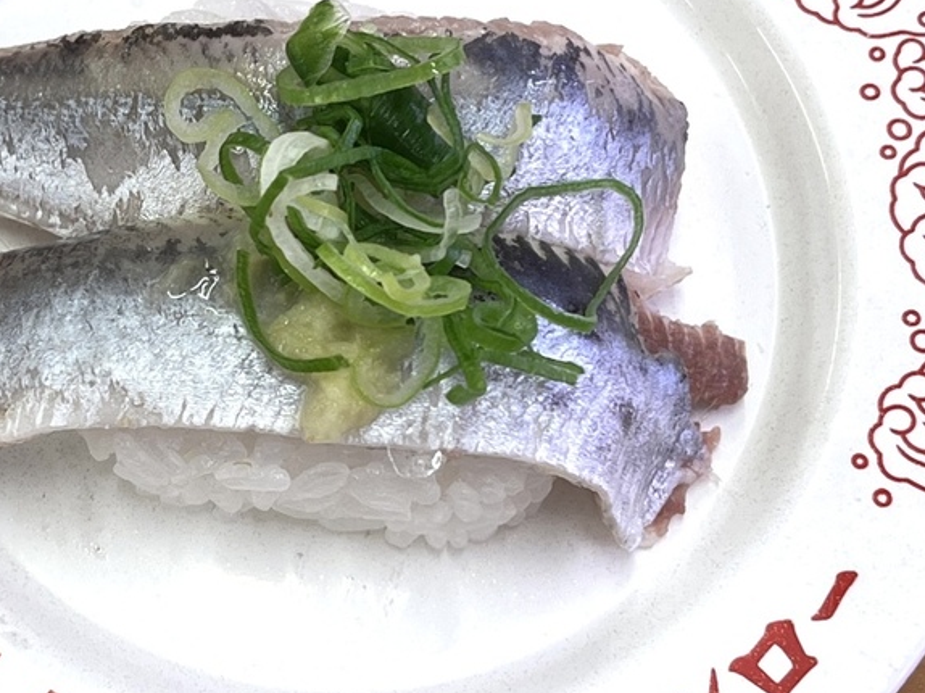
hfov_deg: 34.8
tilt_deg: -71.4
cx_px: 356
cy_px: 300
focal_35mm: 55
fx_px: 1469
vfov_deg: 26.5
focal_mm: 5.1
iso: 50
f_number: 1.6
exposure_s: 1/120
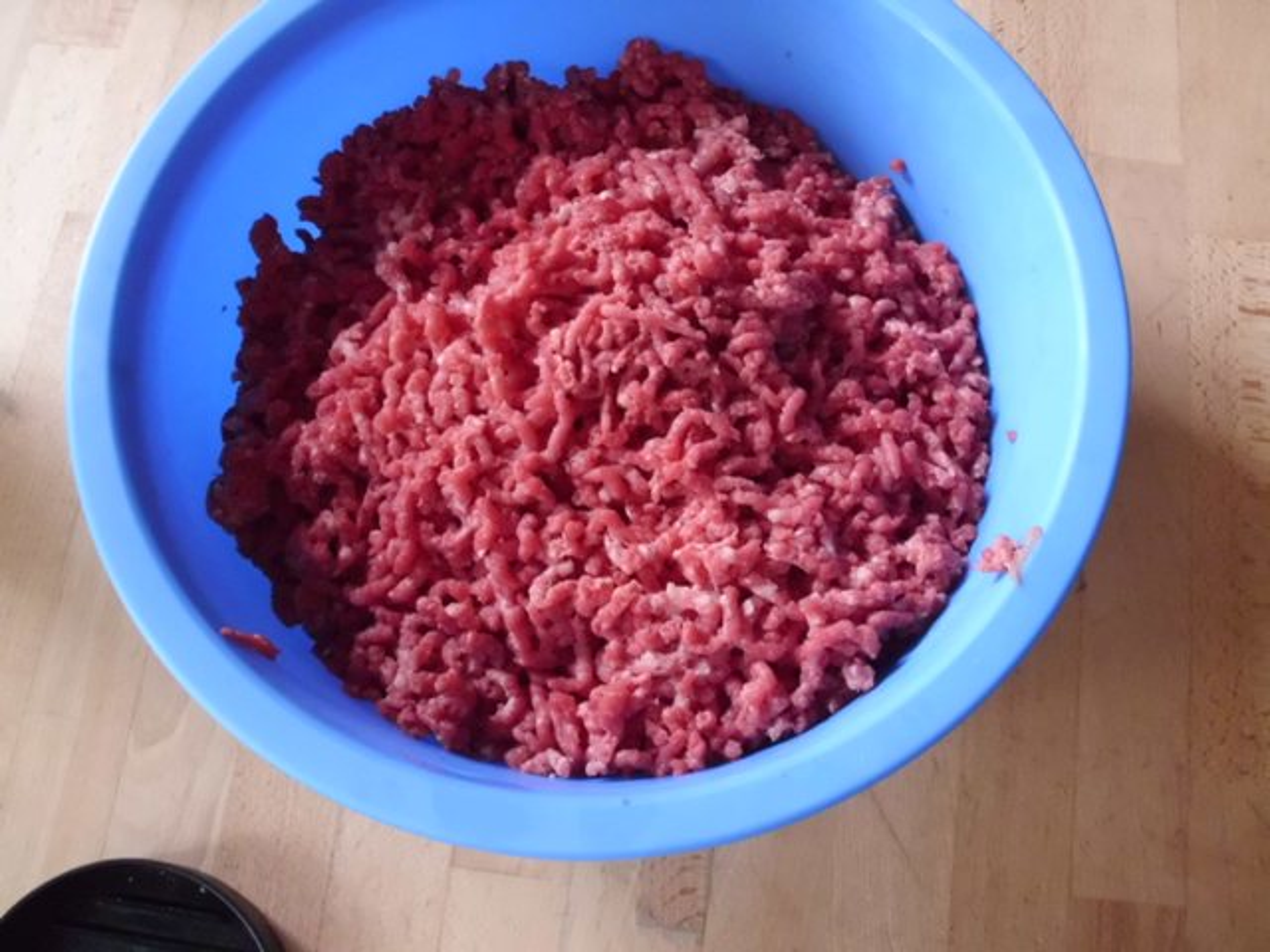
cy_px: 476
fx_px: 1321
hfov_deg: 51.4
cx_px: 635
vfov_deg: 39.7
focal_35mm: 36
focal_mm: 6.3
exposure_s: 1/60
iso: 400
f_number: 2.9
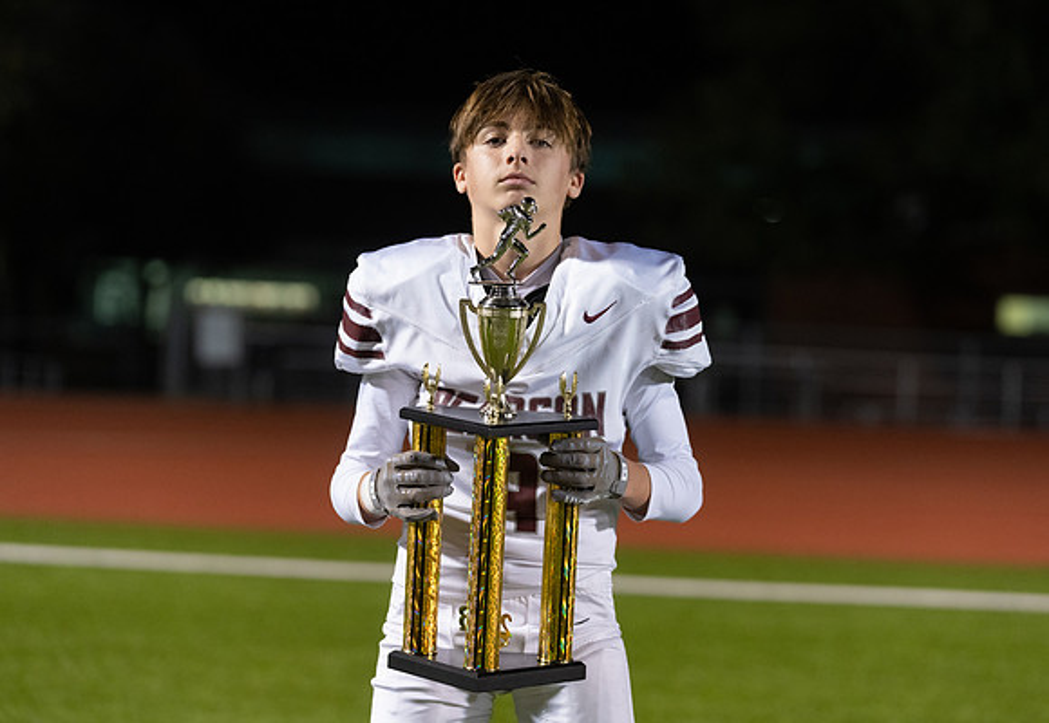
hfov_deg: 15.1
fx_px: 3952
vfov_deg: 10.5
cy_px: 348
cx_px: 563
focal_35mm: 134
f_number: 3.5
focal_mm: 123
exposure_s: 1/320
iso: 4000
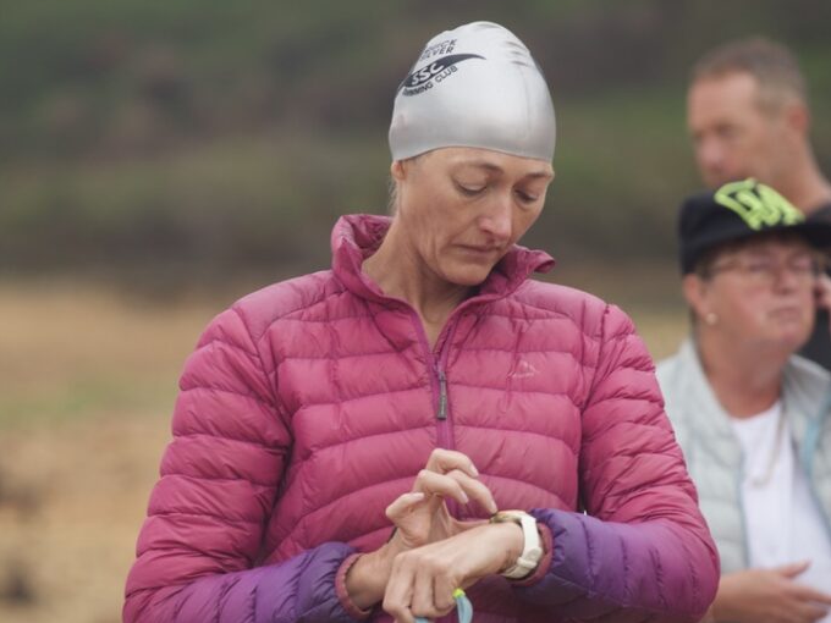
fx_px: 6362
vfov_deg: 5.6
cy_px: 332
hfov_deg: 7.5
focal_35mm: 265
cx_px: 415
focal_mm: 183
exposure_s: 1/200
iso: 320
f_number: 4
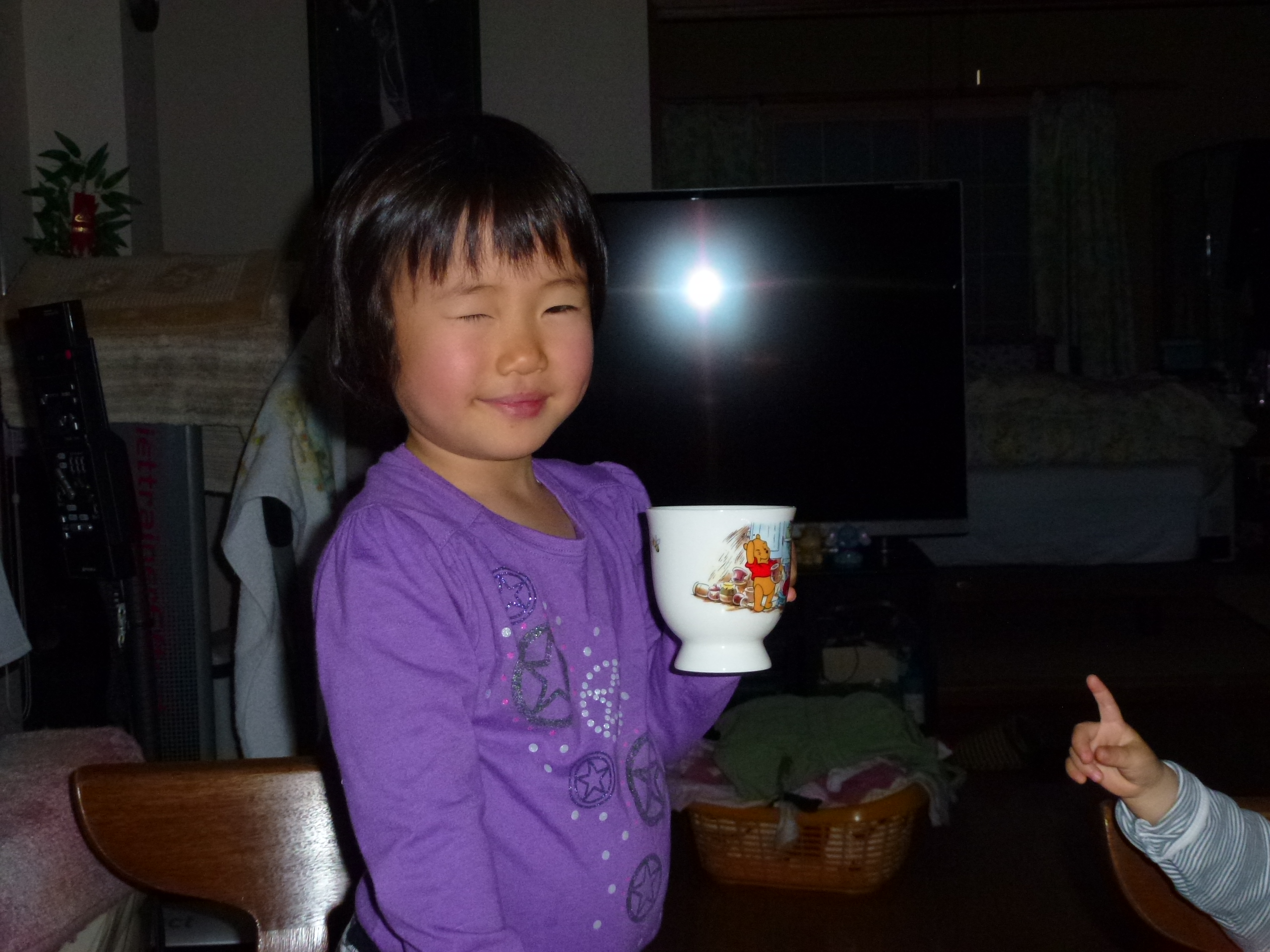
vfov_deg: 29.7
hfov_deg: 38.9
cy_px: 476
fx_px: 1798
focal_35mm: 49
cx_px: 635
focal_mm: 8.7
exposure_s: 1/60
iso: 400
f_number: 4.1
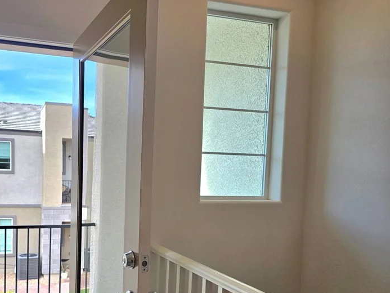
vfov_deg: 41.1
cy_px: 202
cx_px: 111
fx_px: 383
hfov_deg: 52.2
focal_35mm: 34
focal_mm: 6.3
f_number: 1.7
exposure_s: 1/2500
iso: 80
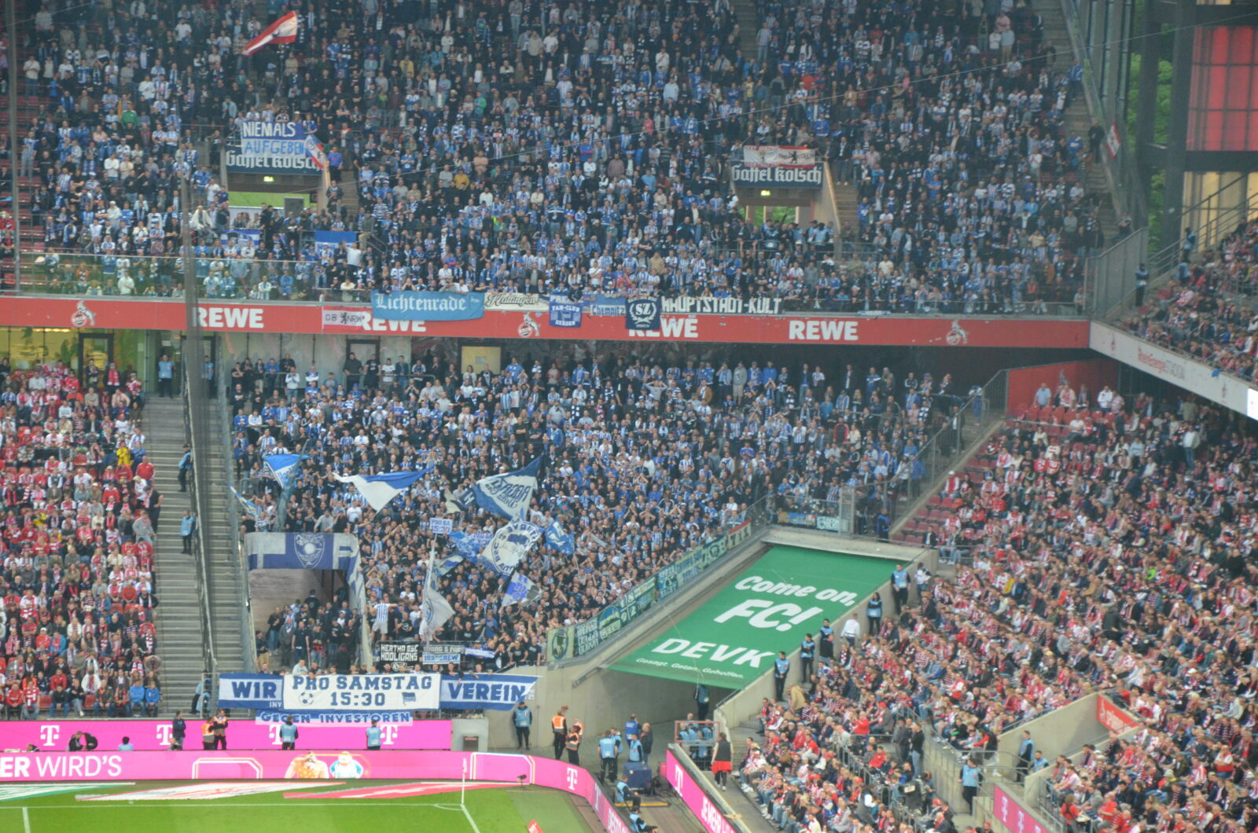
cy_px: 416
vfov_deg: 9.3
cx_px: 629
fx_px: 5127
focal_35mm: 147
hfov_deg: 14.0
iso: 2200
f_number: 5.6
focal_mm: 98
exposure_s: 1/125
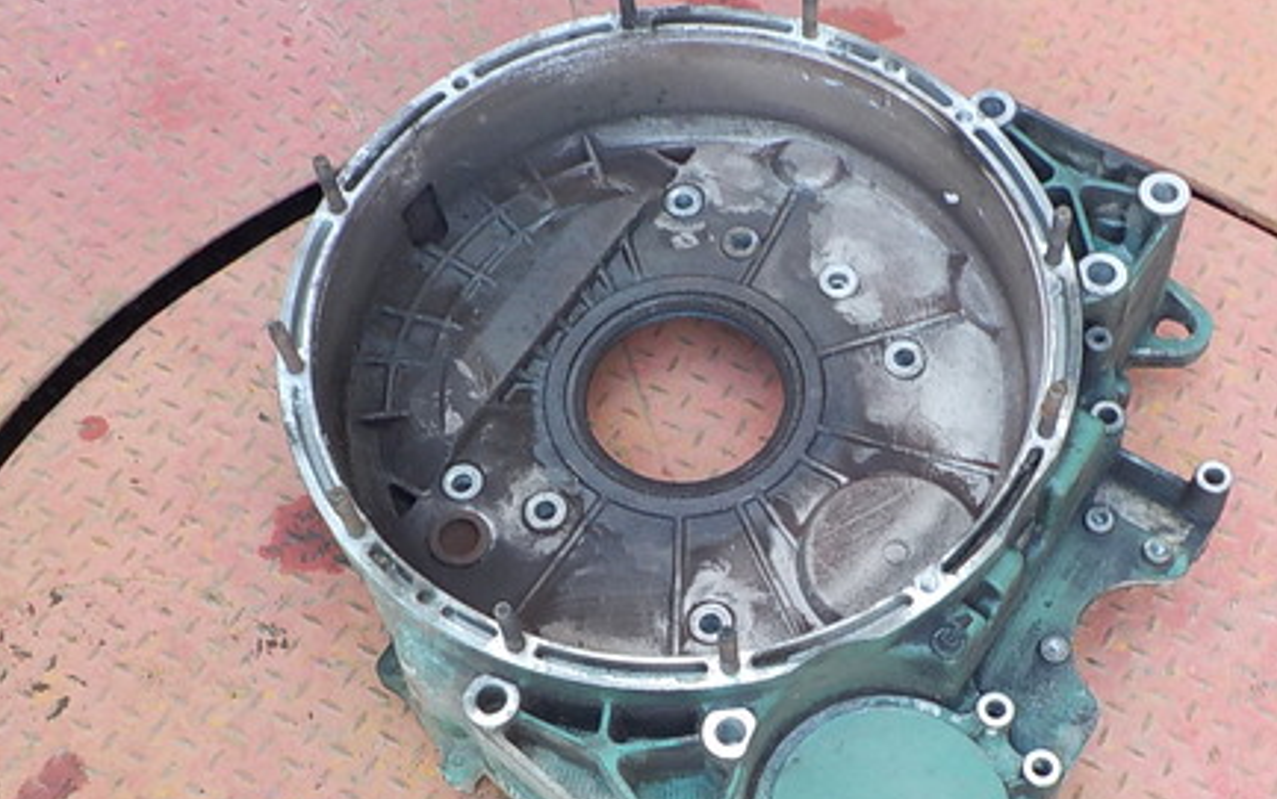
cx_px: 681
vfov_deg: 27.3
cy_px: 534
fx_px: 1636
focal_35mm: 47
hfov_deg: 42.6
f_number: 3.3
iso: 140
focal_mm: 4.1
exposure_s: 1/30
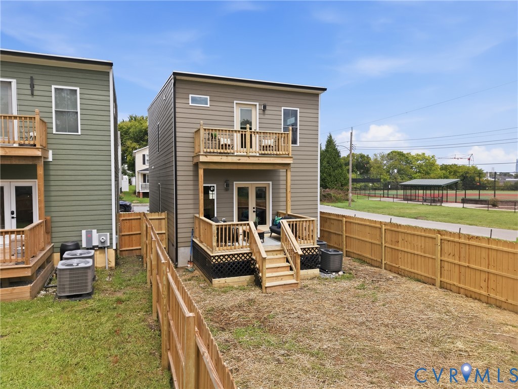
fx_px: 359
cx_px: 259
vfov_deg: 56.8
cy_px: 194
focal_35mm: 24
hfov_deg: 71.6
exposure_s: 1/160
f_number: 1.8
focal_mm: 8.7
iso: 200
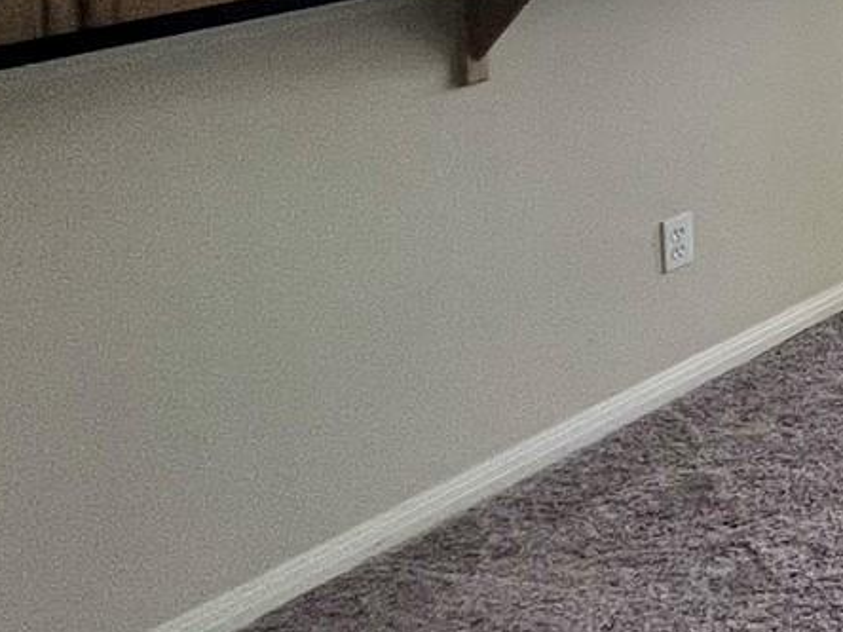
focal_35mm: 60
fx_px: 1461
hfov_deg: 18.1
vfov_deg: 21.0
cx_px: 1768
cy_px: -294
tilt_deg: -1.6
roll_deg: +0.4
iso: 50
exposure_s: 1/120
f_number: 1.8
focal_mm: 1.57
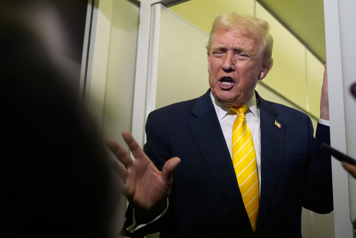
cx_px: 178
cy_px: 119
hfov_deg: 44.5
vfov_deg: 30.5
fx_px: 435
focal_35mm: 44
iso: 6400
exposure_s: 1/250
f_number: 2.8
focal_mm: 44
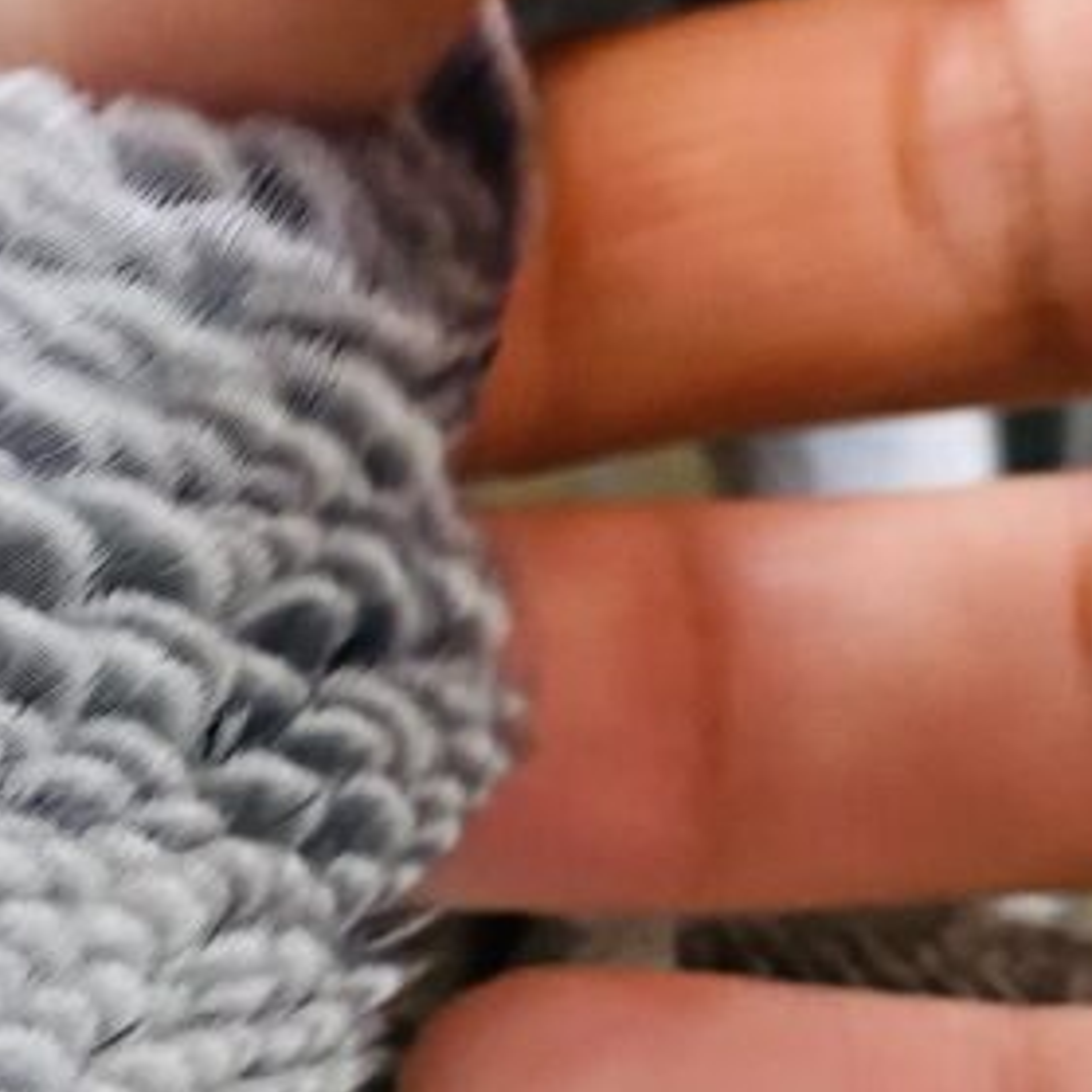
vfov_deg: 18.1
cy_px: 865
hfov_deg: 17.5
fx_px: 3391
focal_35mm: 95
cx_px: -192
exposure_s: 1/50
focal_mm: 4.25
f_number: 1.8
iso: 160
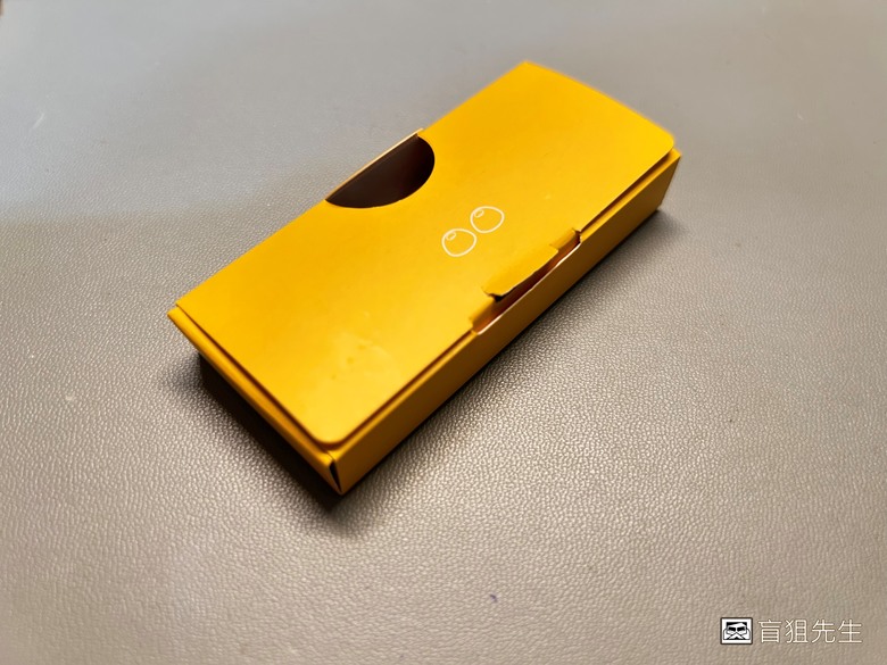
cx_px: 444
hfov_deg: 67.3
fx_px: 666
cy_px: 332
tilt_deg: -57.4
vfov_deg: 53.1
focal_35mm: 26
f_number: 1.5
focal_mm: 5.7
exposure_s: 1/60
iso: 160
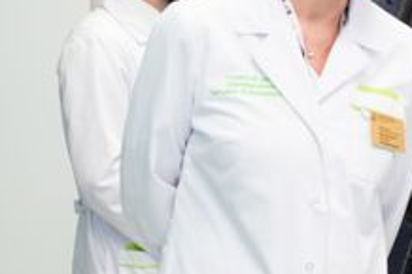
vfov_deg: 8.4
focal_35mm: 164
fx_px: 1875
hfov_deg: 12.0
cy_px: 176
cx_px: 614
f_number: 3.5
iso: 1600
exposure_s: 1/320
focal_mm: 51
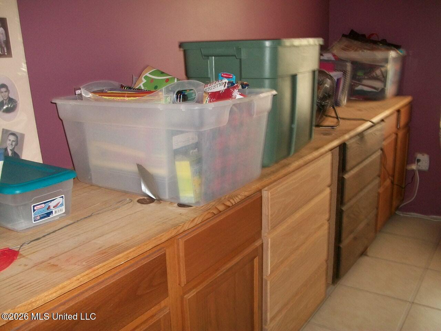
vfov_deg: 44.2
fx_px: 408
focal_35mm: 32
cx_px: 220
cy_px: 166
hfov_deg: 56.8
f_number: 2.9
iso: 160
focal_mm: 5.7
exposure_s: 1/30
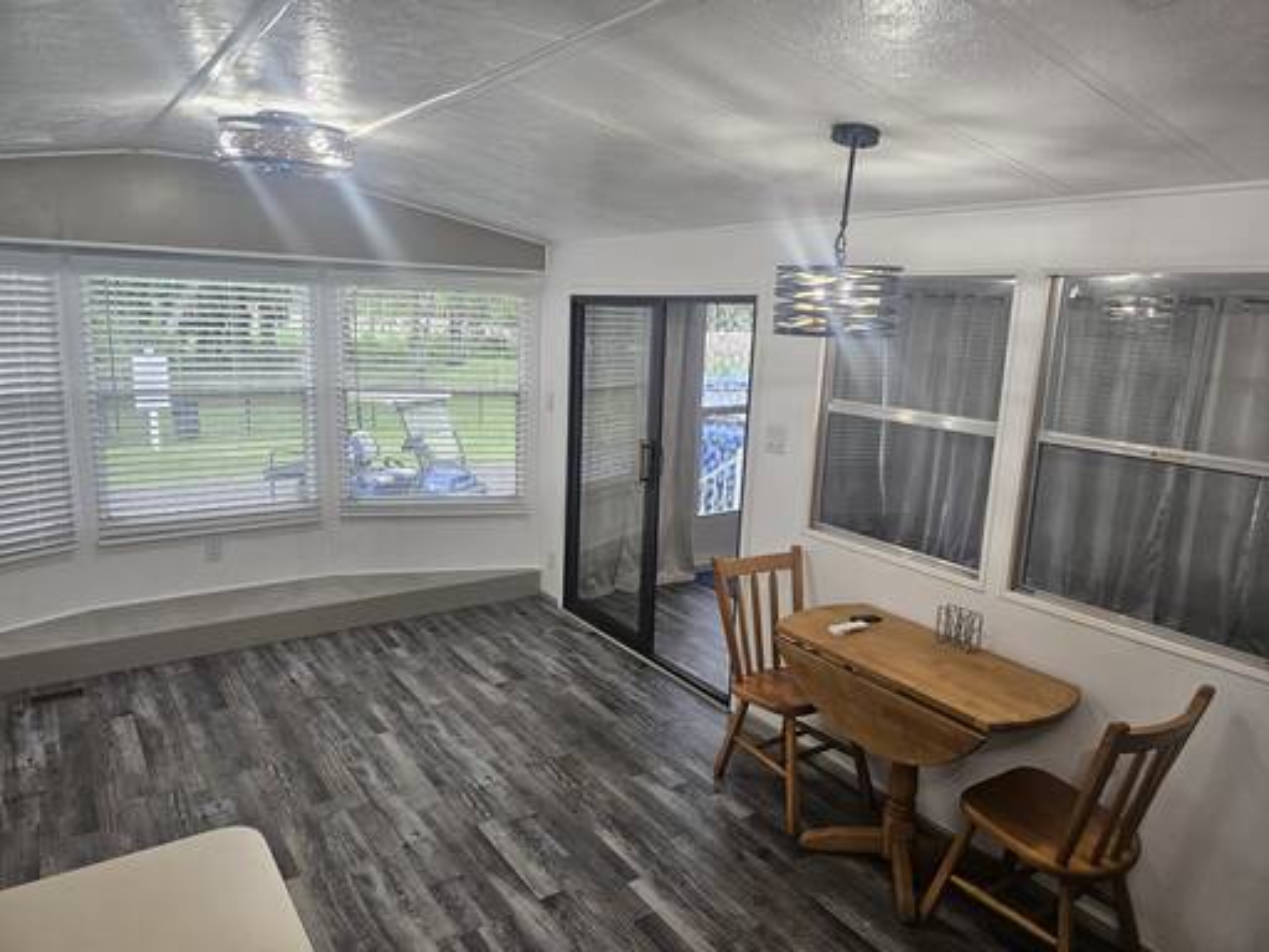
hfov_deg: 73.9
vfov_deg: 58.9
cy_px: 476
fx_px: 843
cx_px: 634
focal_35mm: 23
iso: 250
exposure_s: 1/120
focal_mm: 6.3
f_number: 1.7
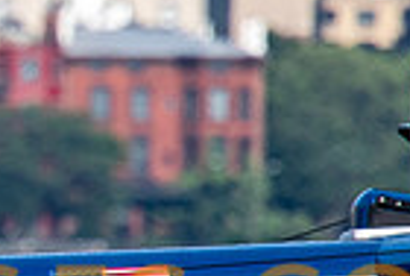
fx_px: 37298
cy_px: 142
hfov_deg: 0.6
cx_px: -514
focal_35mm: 3268
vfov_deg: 0.4
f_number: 5.6
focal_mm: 420
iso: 500
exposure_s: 1/2000
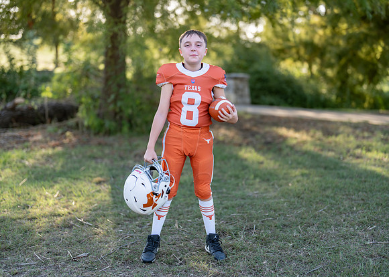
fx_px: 632
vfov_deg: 24.8
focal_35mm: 57
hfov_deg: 34.2
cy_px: 141
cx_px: 202
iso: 100
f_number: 1.2
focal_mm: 50
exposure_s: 1/1250
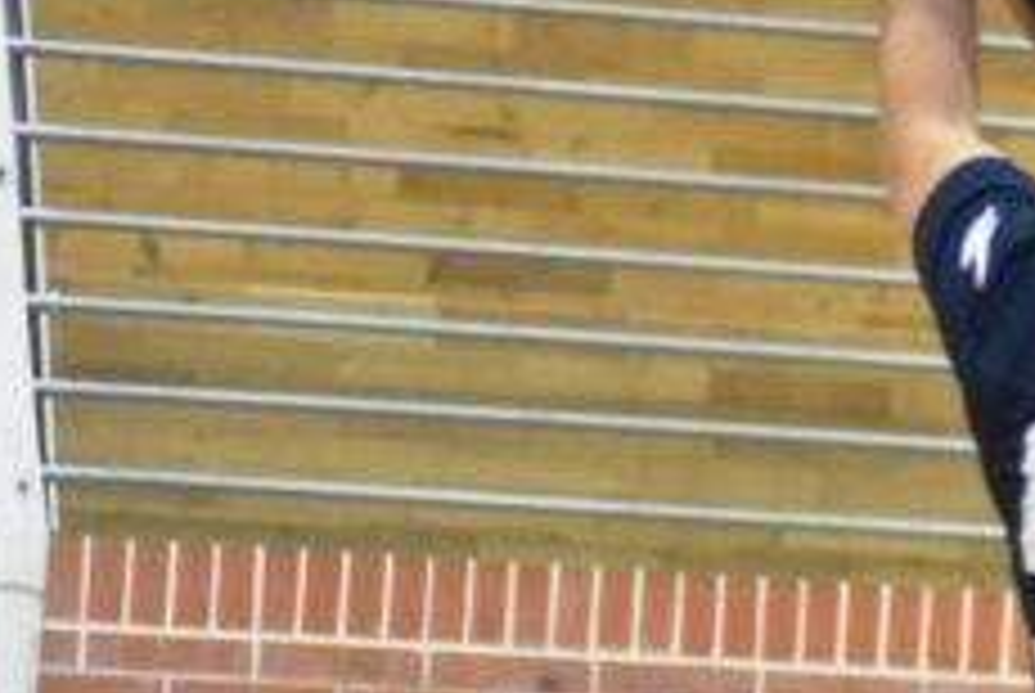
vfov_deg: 2.3
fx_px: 17603
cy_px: 608
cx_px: 1539
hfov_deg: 3.4
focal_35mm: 612
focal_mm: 135
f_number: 4.2
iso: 3200
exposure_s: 1/200
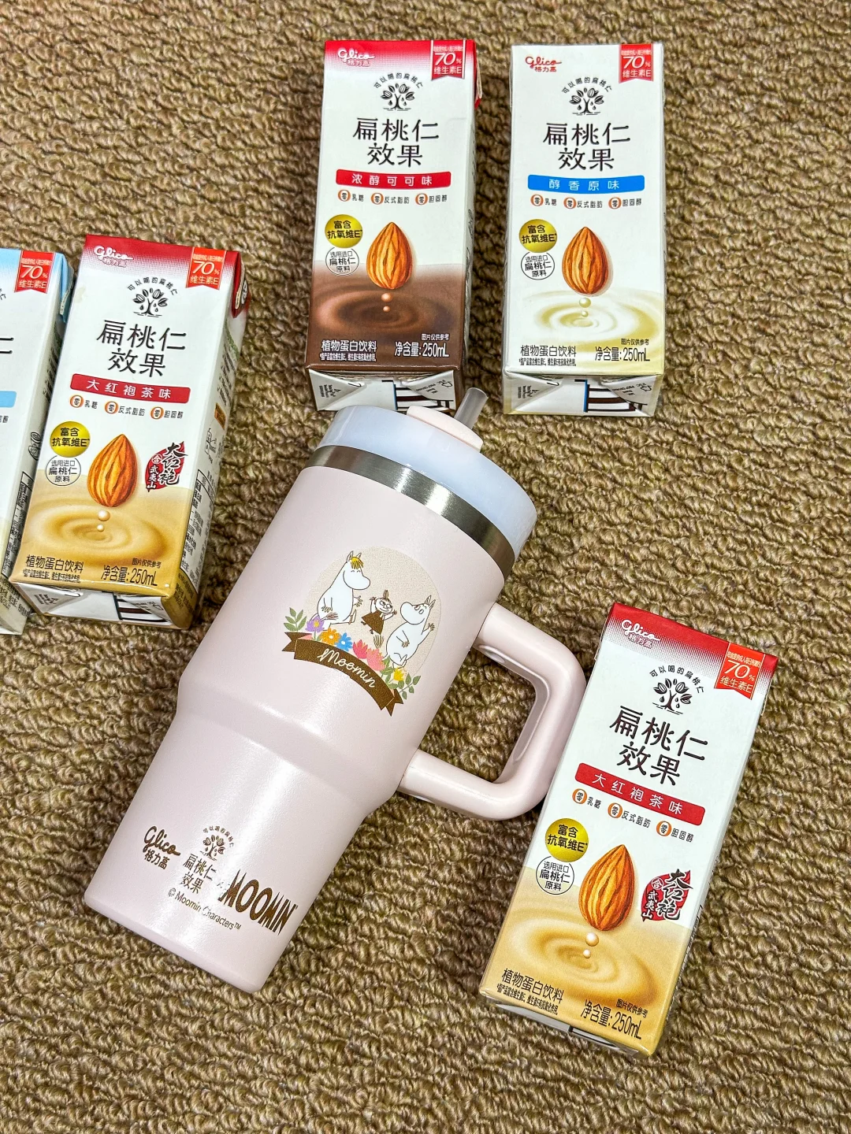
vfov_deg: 39.7
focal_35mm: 48
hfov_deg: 30.3
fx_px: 1573
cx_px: 426
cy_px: 567
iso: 50
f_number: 1.8
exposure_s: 1/50
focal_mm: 6.86
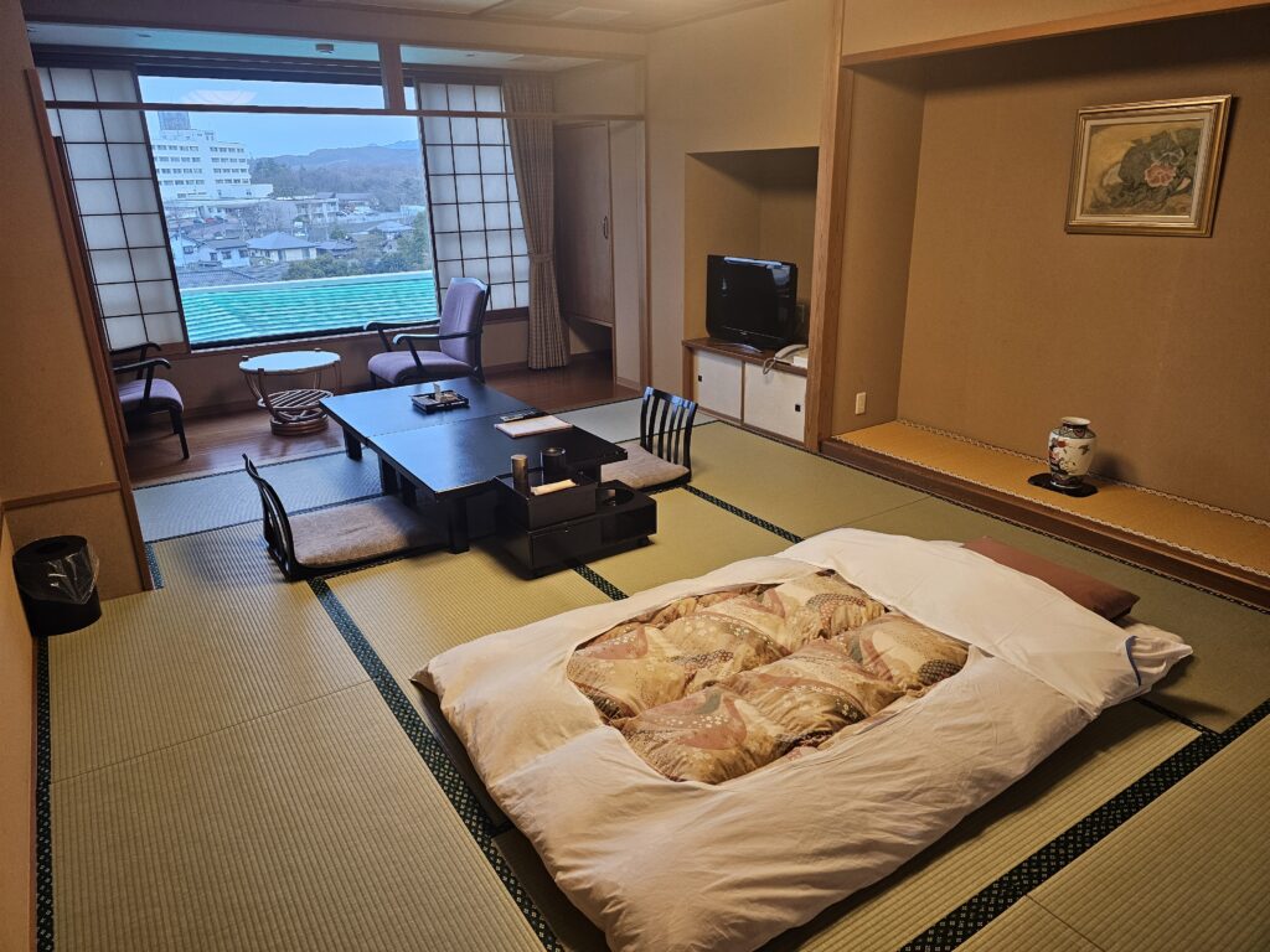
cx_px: 635
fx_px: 844
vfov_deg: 58.9
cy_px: 476
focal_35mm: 23
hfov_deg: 73.9
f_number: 1.7
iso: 250
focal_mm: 6.3
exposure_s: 1/100
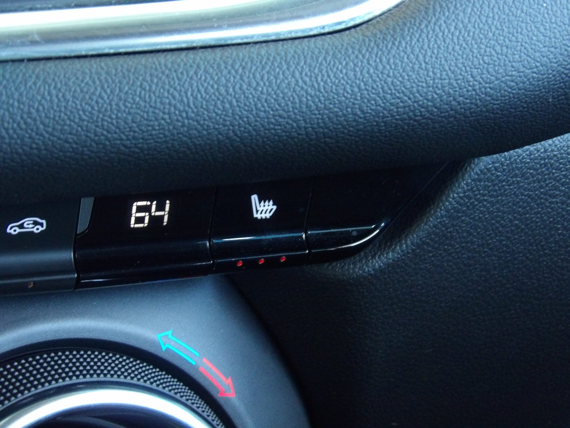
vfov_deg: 10.4
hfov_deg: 13.8
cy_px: 214
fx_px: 2355
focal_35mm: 143
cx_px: 285
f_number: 4.3
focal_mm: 25.6
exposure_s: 1/14
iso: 800
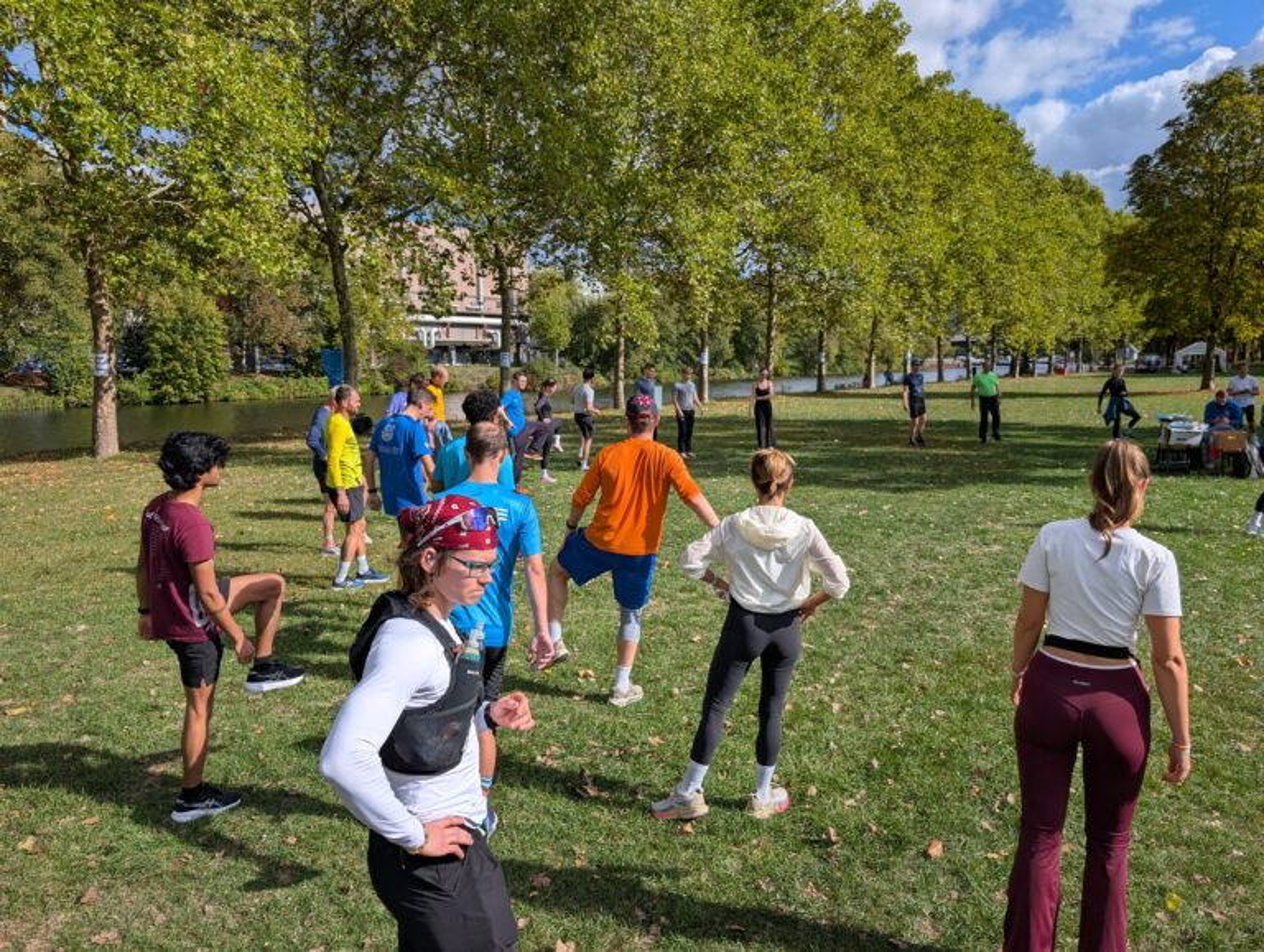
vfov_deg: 56.9
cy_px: 476
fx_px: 877
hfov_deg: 71.5
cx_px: 632
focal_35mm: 24
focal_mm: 6.9
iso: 18
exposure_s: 1/1418
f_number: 1.68
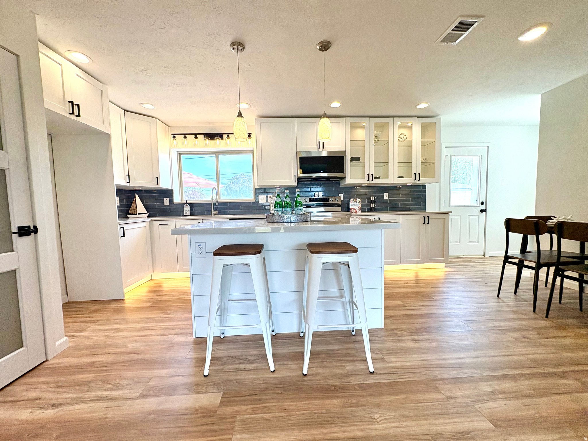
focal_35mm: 14
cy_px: 220
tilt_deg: -3.4
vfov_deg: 85.7
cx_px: 294
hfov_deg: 102.1
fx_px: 238
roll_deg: +1.3
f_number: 2.2
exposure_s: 1/177
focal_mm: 2.22
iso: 64
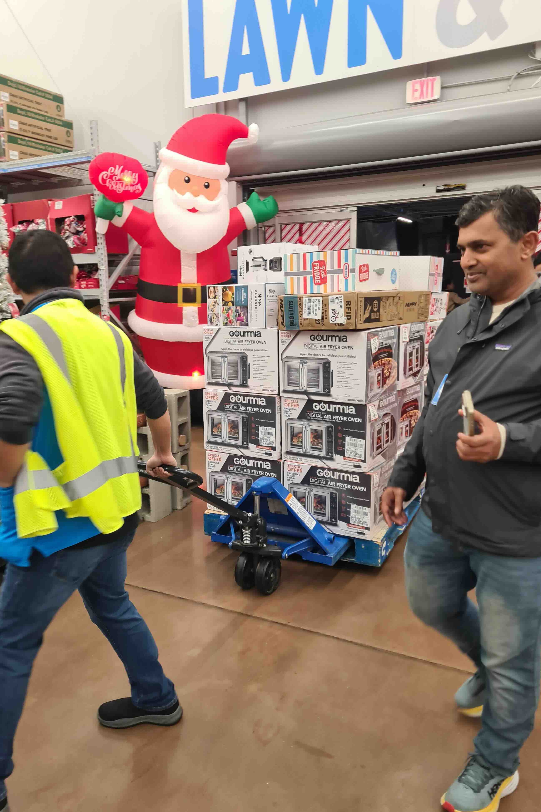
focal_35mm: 28
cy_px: 406
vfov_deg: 65.5
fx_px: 631
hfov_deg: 46.3
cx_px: 235
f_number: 1.8
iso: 160
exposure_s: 1/60
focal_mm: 5.4
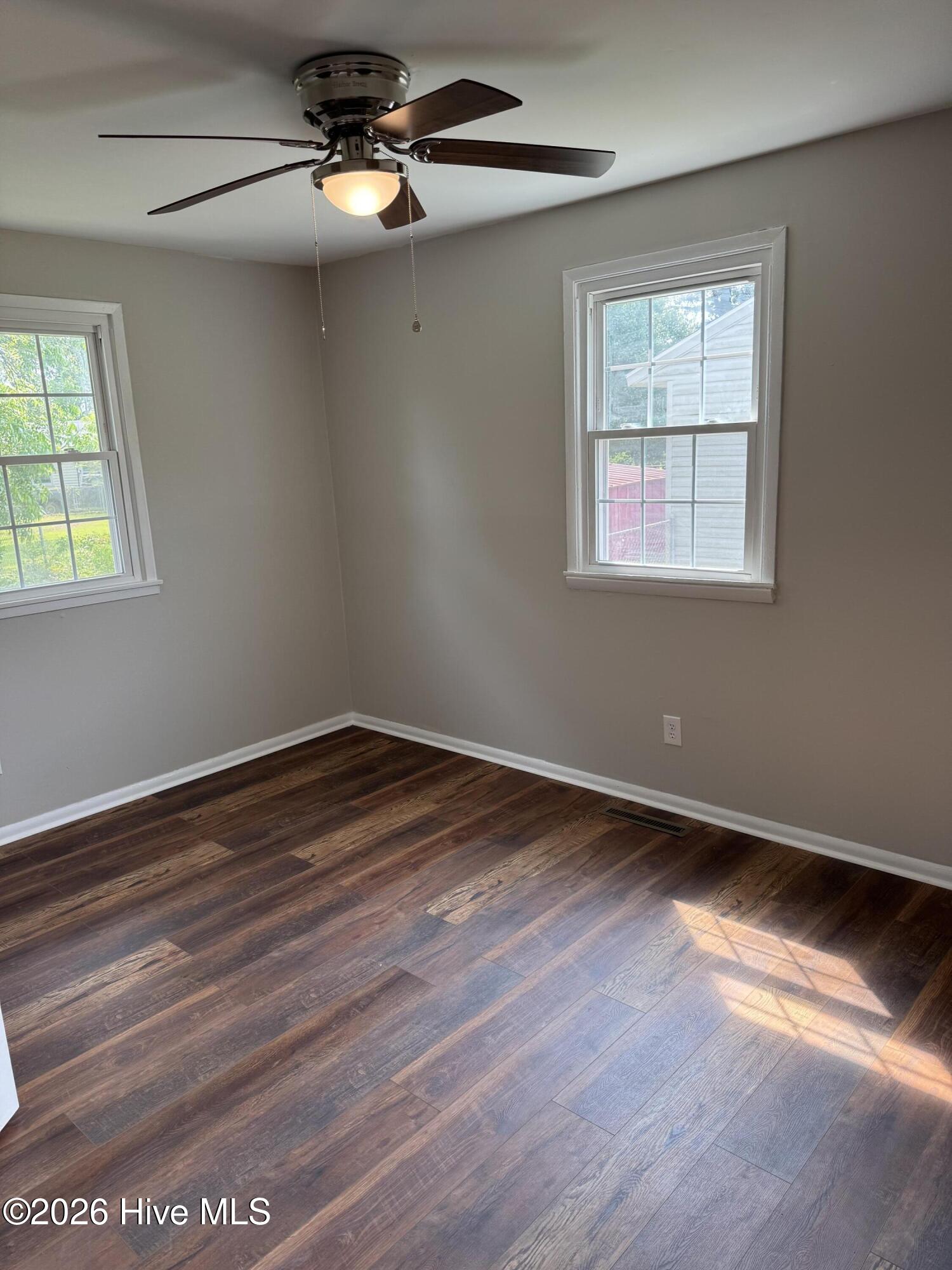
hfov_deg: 56.8
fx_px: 880
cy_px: 635
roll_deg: +3.2
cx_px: 476
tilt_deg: -11.8
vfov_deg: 71.6
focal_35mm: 24
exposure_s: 1/122
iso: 100
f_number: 1.78
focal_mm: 6.76
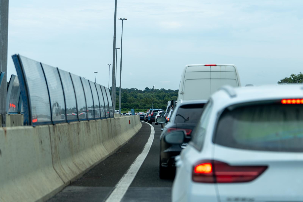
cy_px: 101
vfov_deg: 13.0
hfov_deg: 19.5
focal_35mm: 105
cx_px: 152
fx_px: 884
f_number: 2.8
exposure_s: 1/2000
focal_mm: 70
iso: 100
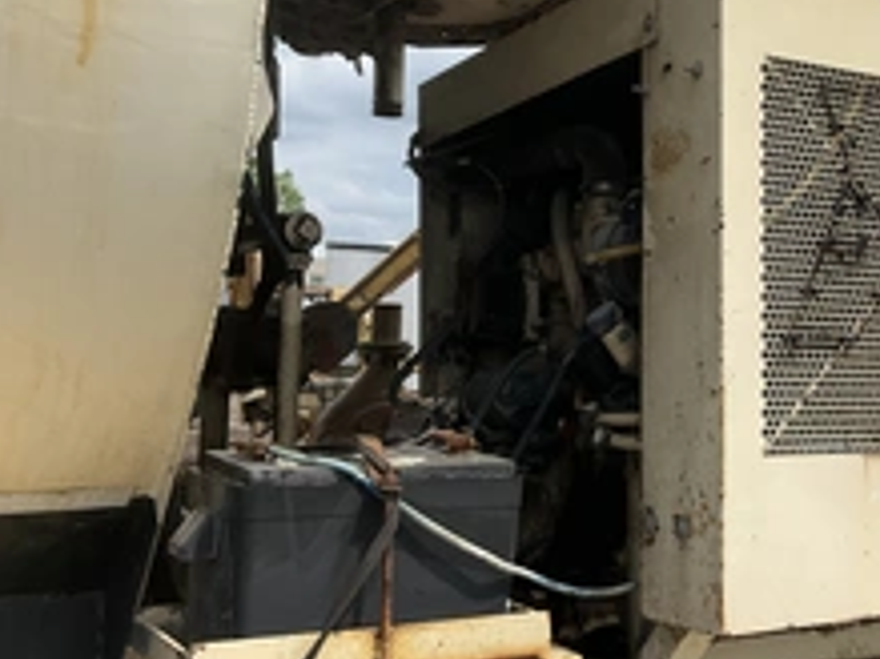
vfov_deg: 27.5
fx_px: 1347
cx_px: 703
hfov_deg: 35.1
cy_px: 301
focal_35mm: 53
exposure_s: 1/1786
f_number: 1.8
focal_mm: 3
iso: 25
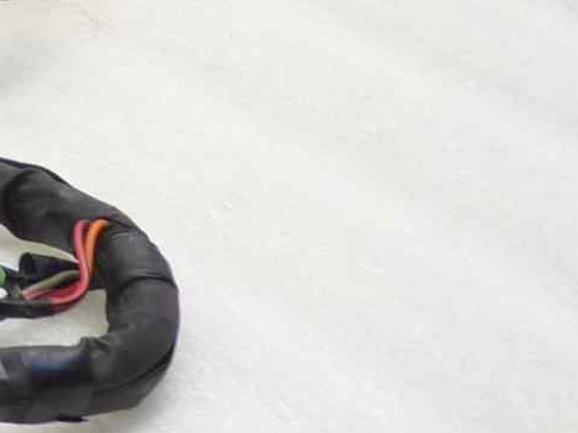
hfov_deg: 13.4
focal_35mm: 132
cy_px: -171
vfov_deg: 10.9
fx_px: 2205
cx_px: -464
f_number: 3.3
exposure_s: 1/13
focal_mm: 4.1
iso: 80
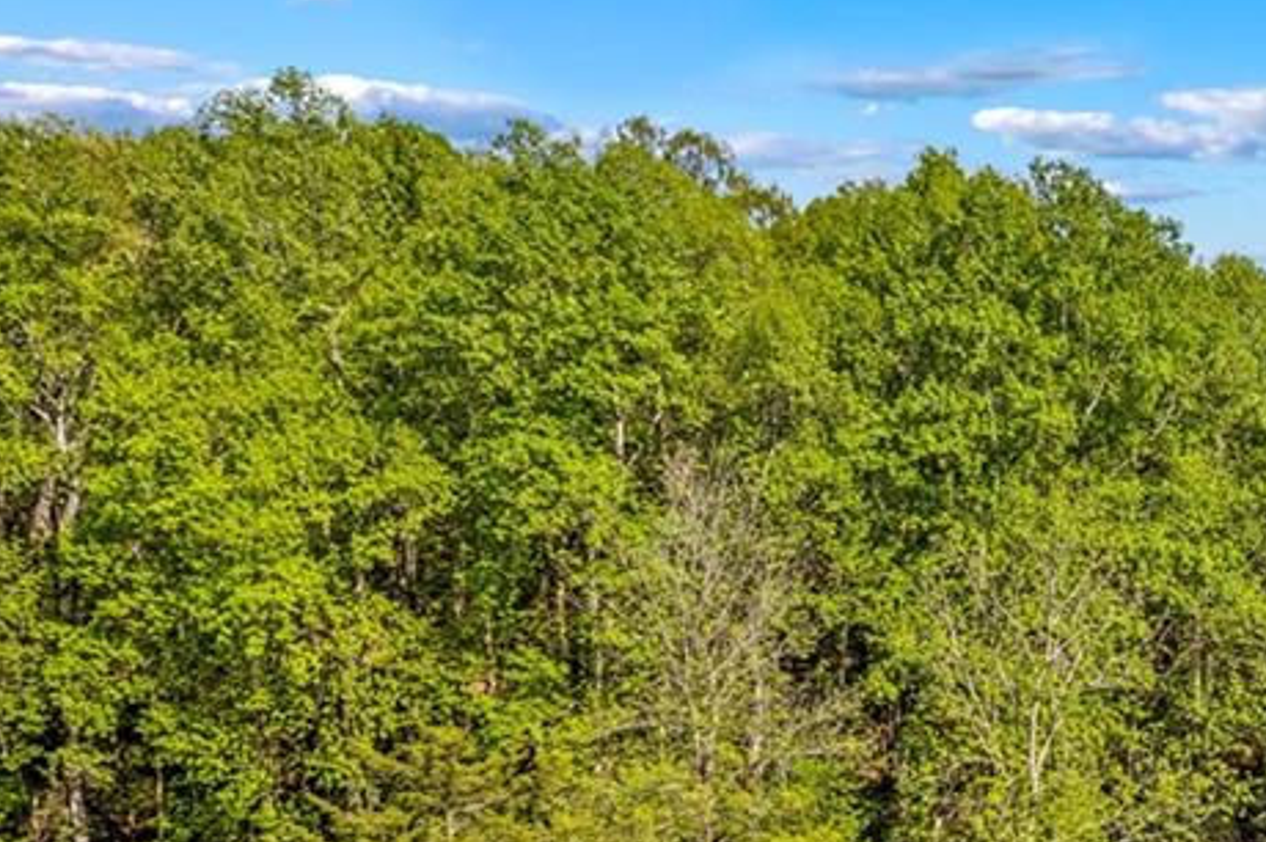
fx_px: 1722
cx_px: 1277
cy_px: 739
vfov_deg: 26.7
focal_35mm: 49
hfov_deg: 36.2
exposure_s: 1/1000
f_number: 2.8
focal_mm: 8.38
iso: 110
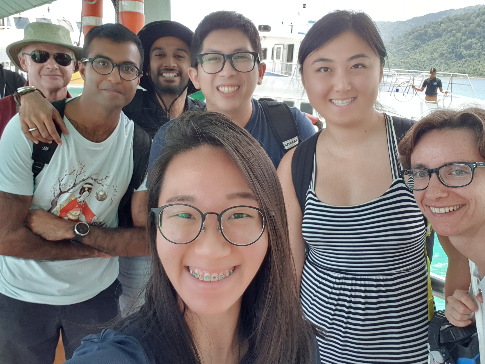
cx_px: 242
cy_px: 182
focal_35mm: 31
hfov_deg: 58.4
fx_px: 434
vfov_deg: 45.4
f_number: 1.7
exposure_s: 1/129
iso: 40
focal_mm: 2.92
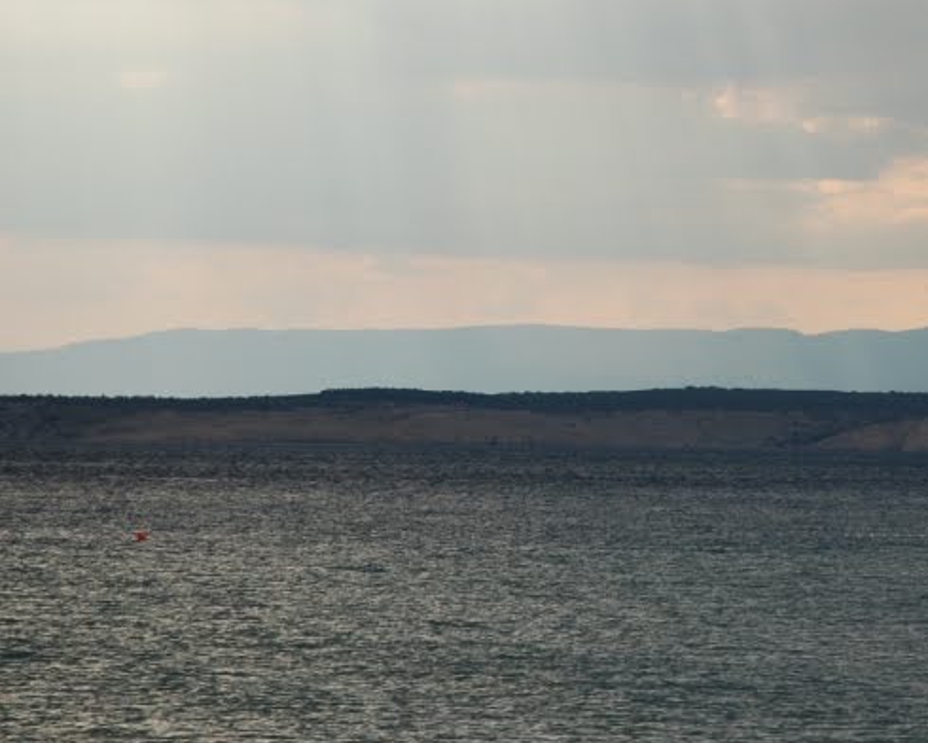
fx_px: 5658
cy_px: 251
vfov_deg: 7.5
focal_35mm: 206
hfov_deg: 9.3
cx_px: 939
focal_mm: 70
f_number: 5.6
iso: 180
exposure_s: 1/500
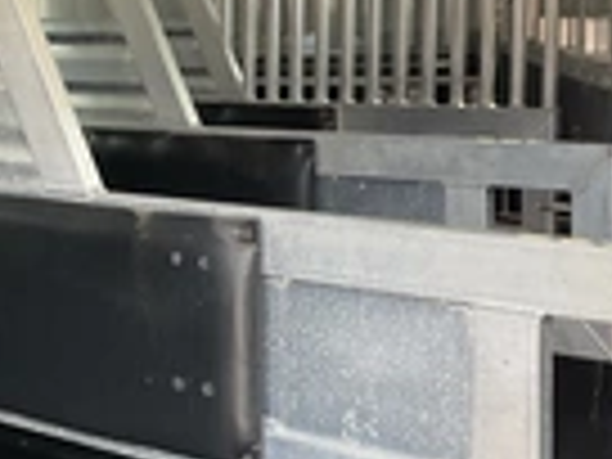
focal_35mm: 85
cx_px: 135
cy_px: 207
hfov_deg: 22.7
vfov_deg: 17.4
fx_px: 1503
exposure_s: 1/122
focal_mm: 3
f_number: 1.8
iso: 40
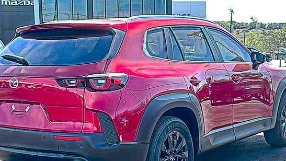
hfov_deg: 39.2
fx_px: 402
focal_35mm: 53
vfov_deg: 22.6
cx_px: 136
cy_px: 102
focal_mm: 6.86
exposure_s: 1/1818
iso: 100
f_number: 1.78
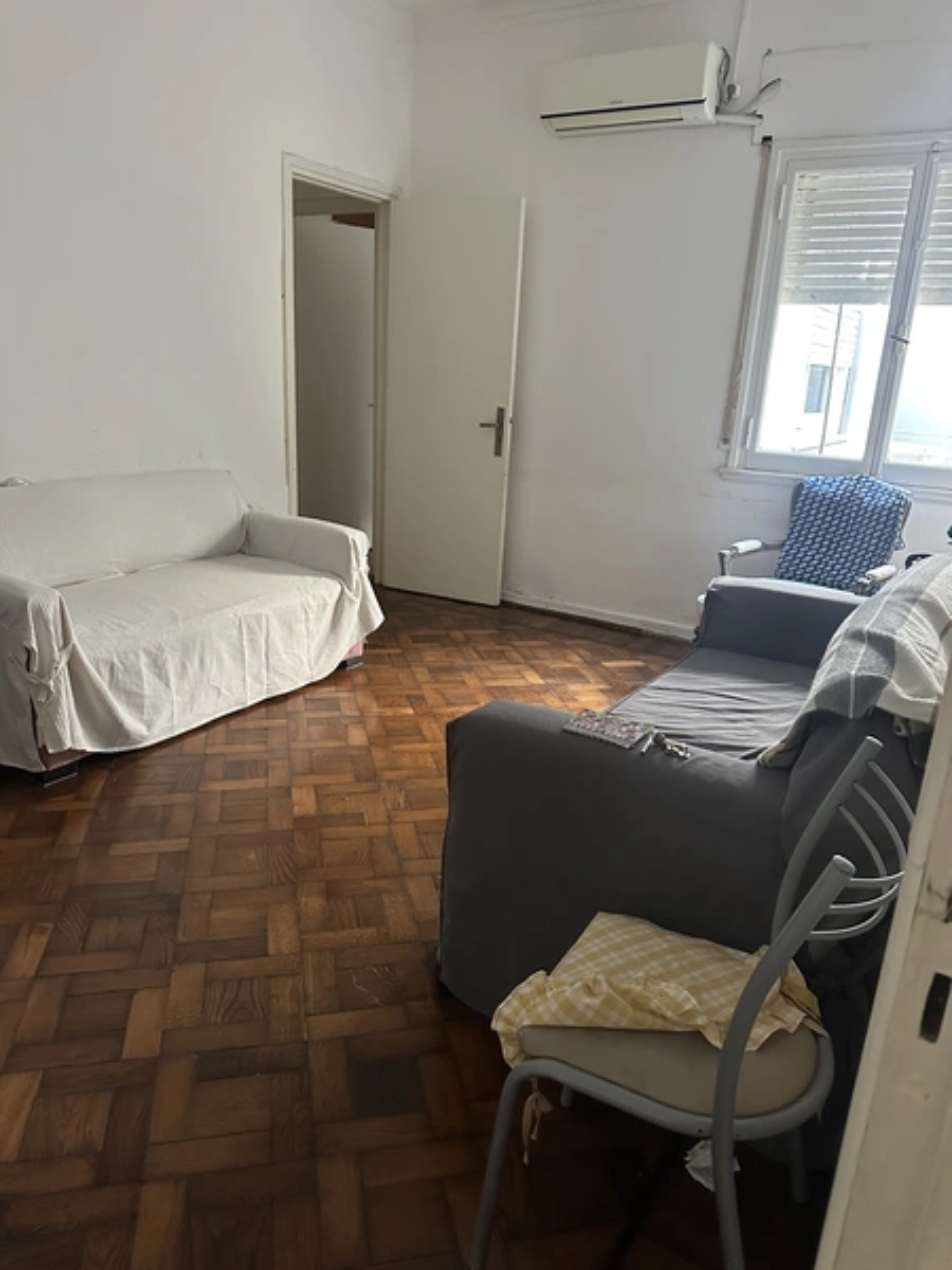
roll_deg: -3.3
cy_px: 635
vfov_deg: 71.6
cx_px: 476
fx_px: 880
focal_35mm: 24
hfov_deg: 56.8
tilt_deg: -16.9
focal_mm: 6.86
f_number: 1.78
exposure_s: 1/51
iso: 1000
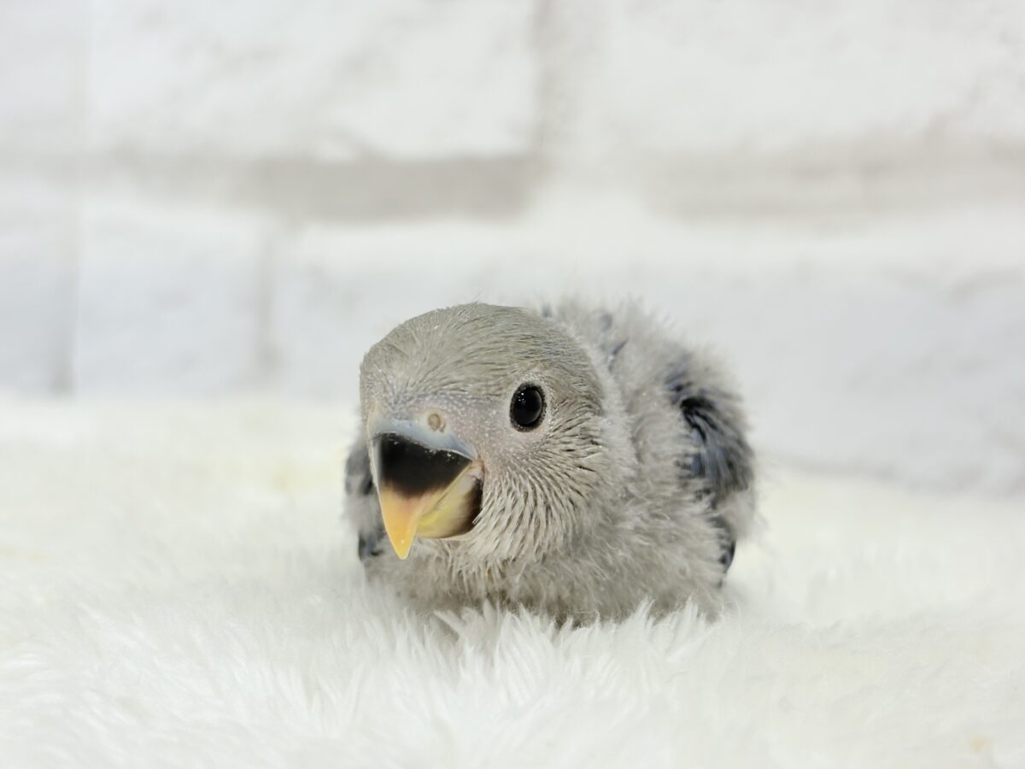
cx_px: 512
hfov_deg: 36.8
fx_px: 1540
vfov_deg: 28.0
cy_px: 384
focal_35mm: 52
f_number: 1.6
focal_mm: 5.96
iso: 40
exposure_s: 1/50
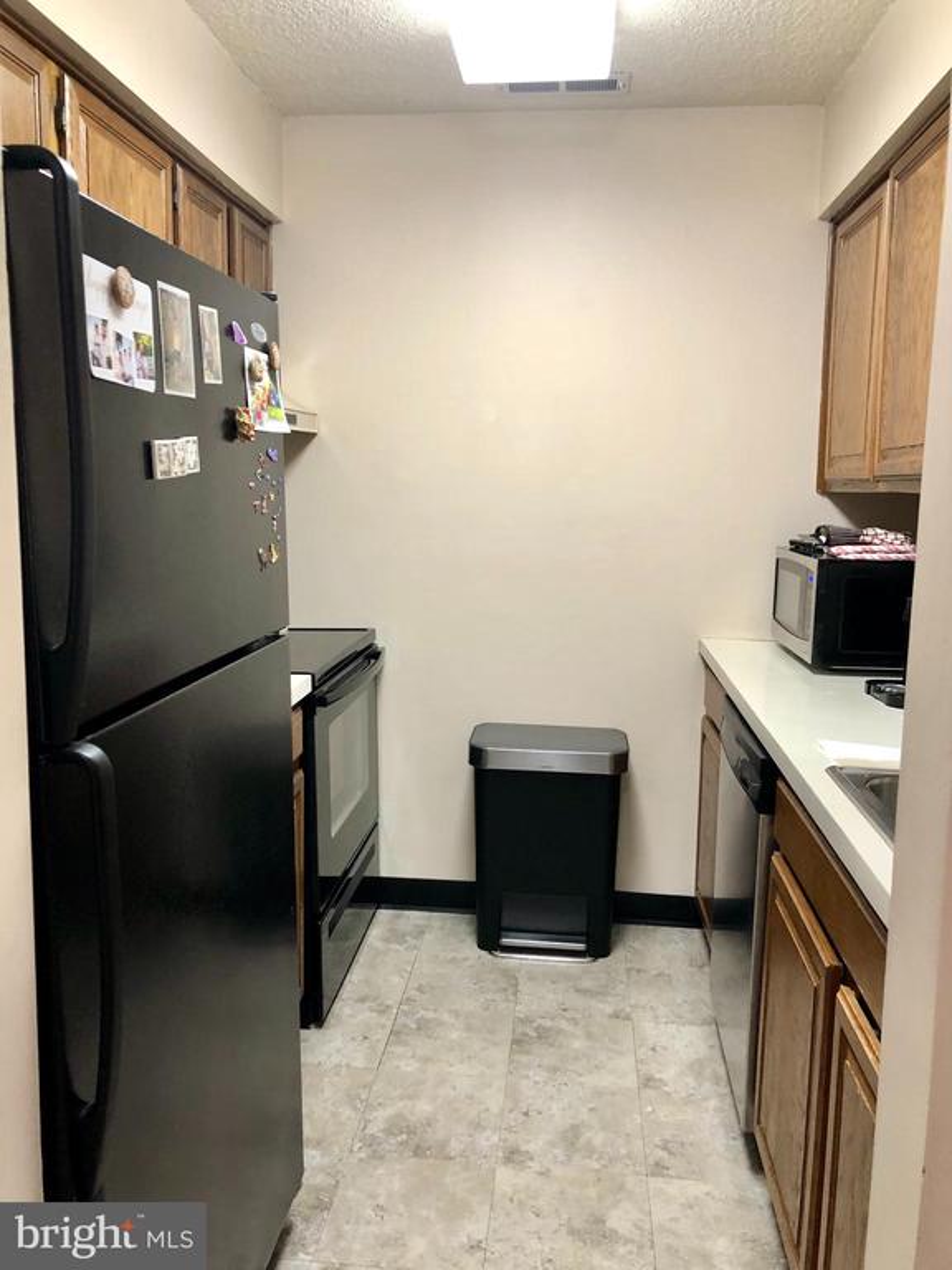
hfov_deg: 49.7
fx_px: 1027
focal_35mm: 28
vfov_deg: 63.4
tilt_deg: -8.3
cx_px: 476
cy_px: 635
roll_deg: -0.5
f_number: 1.8
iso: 40
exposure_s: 1/15
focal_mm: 4
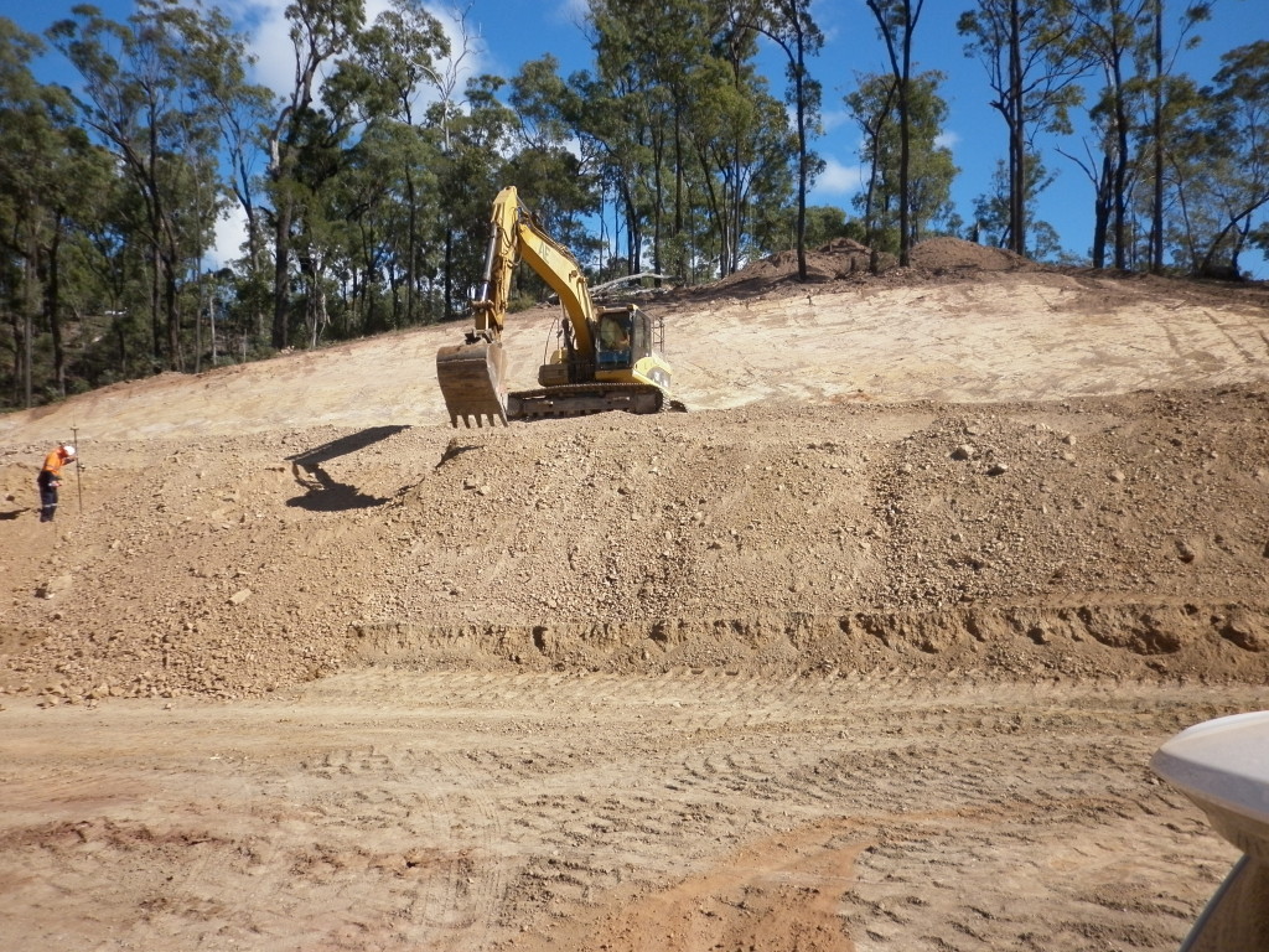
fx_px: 1026
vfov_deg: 49.7
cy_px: 476
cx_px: 634
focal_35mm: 28
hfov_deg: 63.4
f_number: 7.1
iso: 80
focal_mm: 5
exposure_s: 1/200
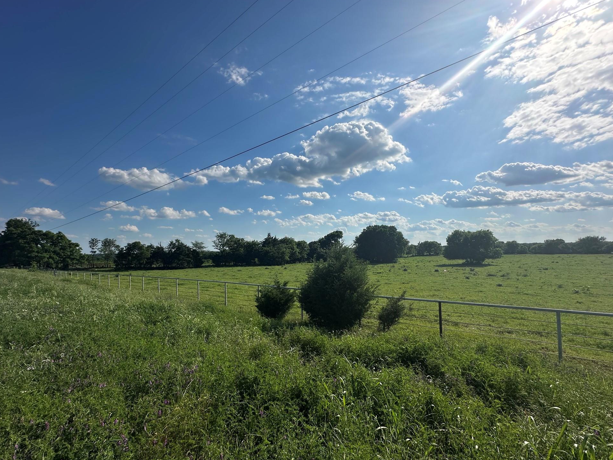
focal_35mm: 15
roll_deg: +0.6
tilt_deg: +1.2
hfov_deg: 98.1
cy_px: 243
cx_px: 300
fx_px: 266
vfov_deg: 81.7
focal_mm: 2.22
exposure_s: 1/4831
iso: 50
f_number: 2.2
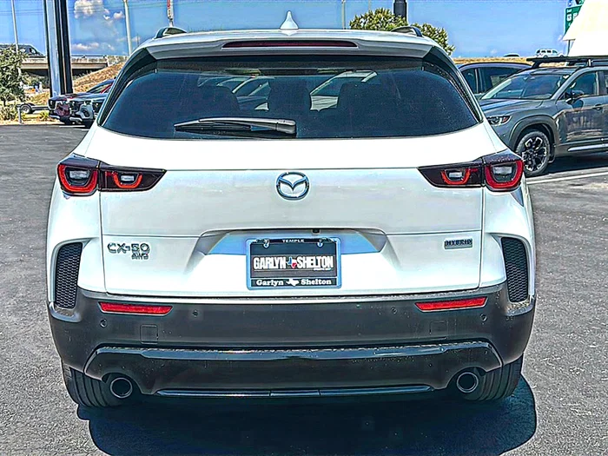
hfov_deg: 50.1
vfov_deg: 38.7
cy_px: 228
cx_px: 304
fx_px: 650
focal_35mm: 37
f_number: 1.78
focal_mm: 6.86
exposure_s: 1/6667
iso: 80
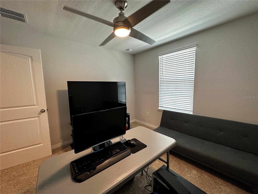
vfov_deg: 85.7
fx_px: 104
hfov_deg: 102.1
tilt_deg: -6.9
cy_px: 97
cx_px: 129
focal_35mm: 14
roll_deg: +1.6
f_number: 2.2
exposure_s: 1/120
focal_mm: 2.22
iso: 320
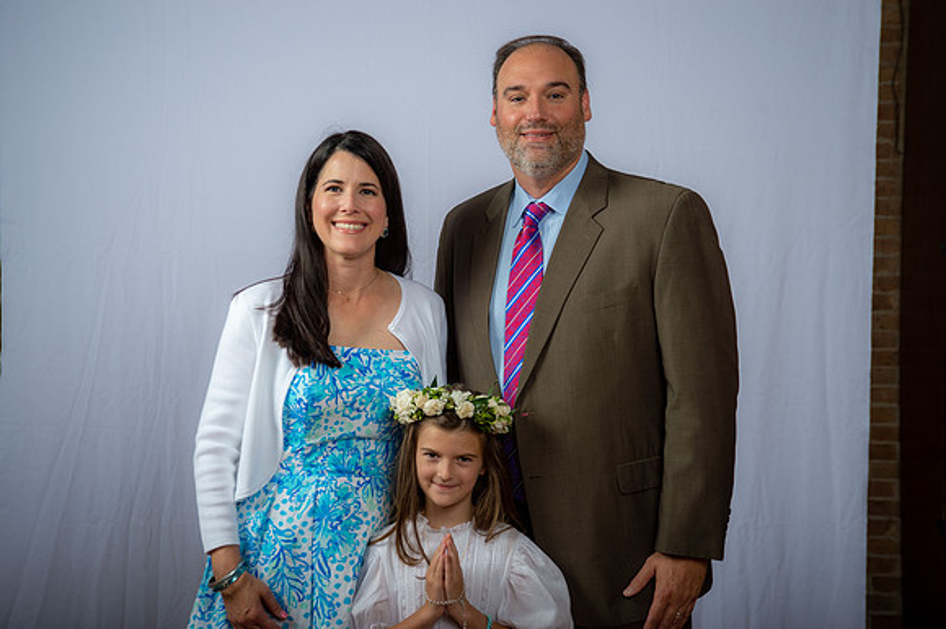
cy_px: 314
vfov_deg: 23.4
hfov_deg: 34.5
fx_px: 1523
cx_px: 473
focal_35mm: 58
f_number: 6.3
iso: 250
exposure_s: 1/200
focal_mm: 58
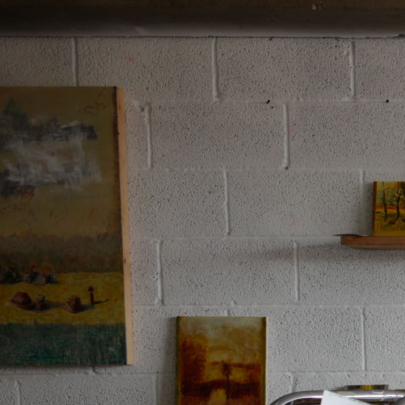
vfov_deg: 18.6
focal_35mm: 89
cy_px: 461
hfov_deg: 16.1
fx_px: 1178
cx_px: 760
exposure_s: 1/80
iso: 200
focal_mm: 18
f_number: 2.8
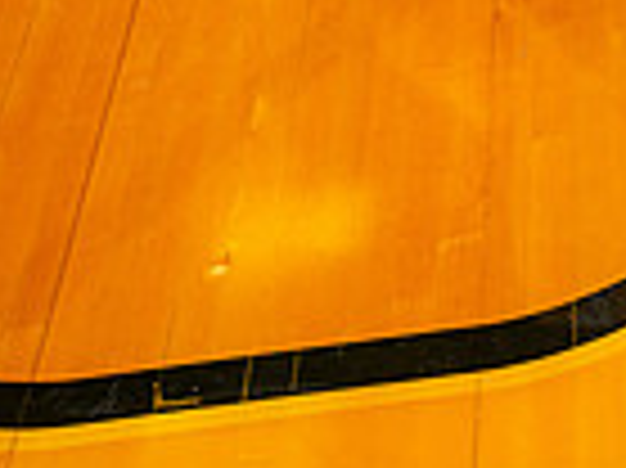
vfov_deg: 12.4
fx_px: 1861
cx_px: 518
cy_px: -513
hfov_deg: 18.9
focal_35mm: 103
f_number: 4
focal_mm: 33
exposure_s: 1/200
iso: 100
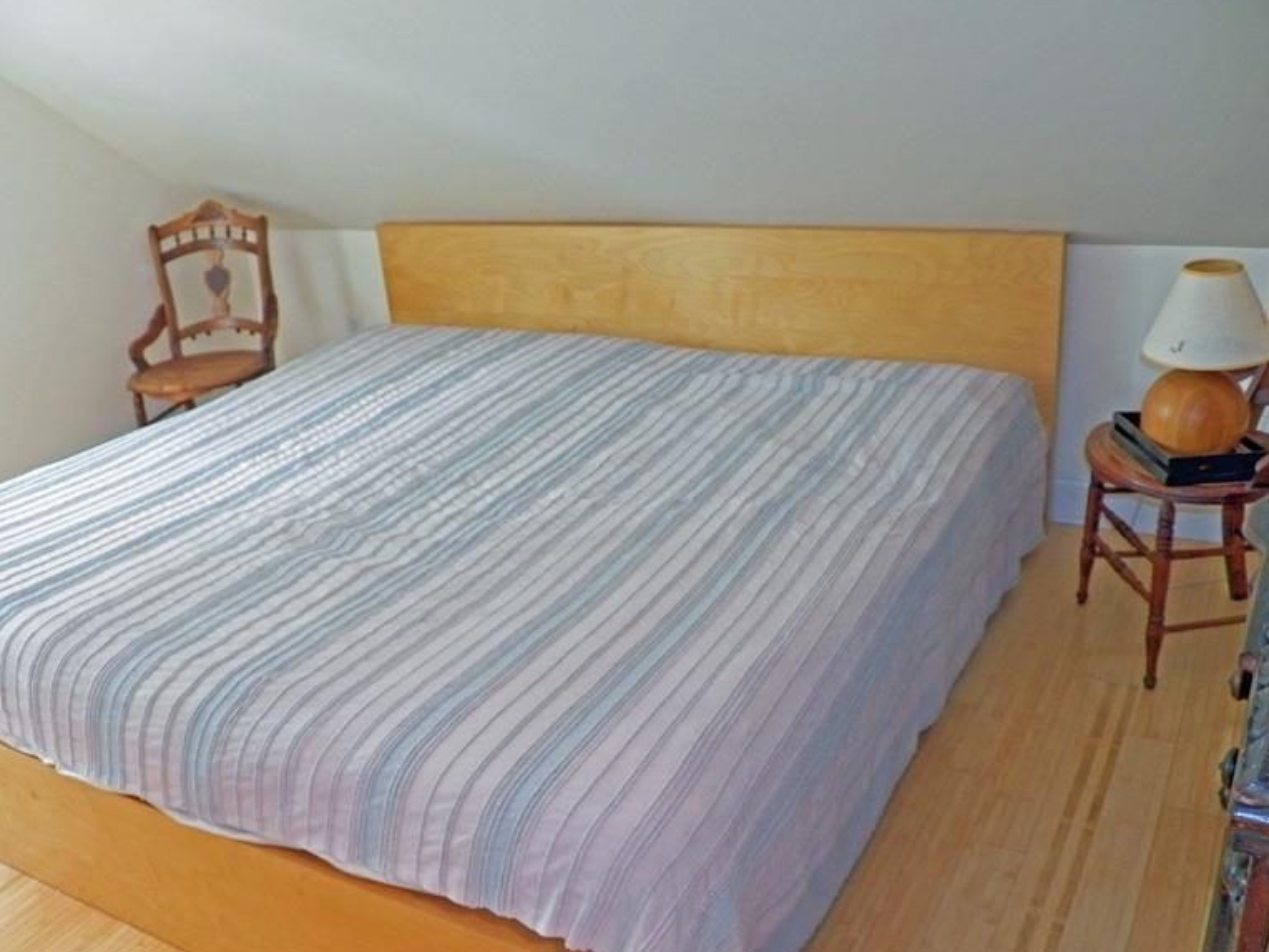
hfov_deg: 55.3
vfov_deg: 42.8
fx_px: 1210
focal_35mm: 33
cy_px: 552
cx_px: 586
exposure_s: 1/30
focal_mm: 4.9
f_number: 2.8
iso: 200
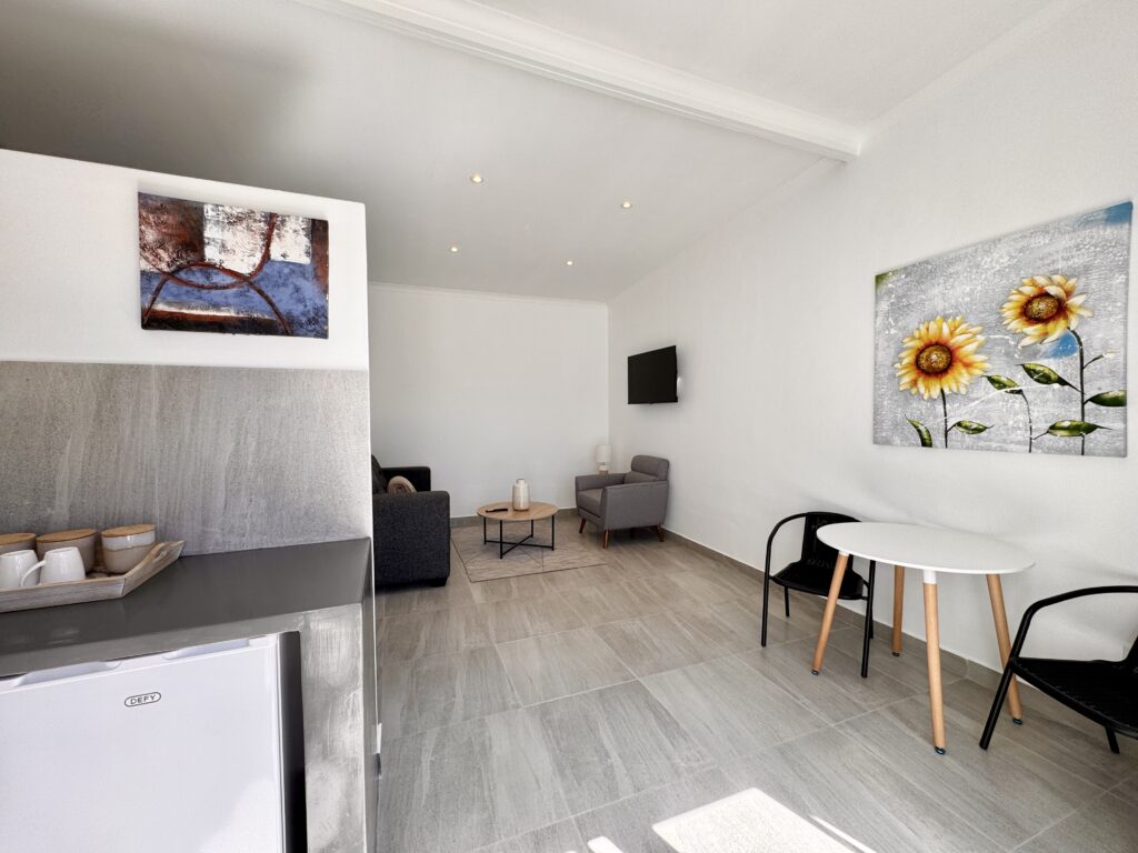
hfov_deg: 102.1
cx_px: 569
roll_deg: +1.1
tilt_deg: -2.8
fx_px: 460
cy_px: 426
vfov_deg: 85.7
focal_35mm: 14
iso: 40
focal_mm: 2.22
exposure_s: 1/220
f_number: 2.2
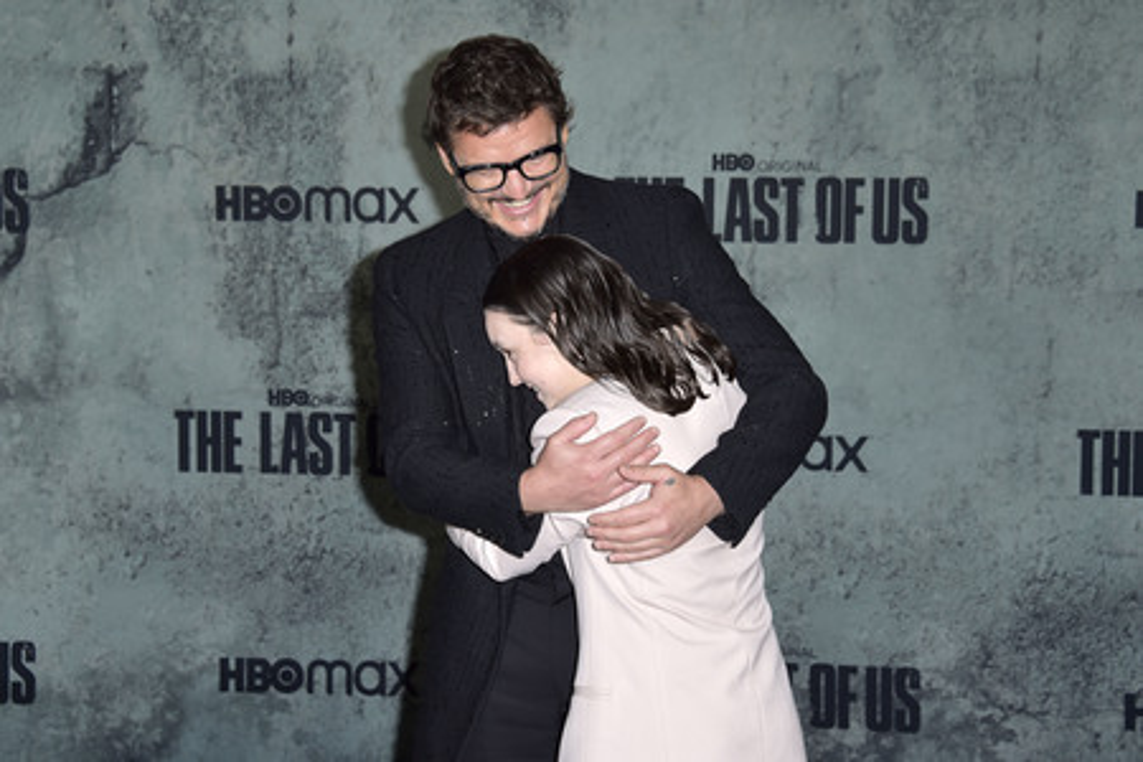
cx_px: 572
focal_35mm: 62
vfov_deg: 21.9
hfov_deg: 32.4
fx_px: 1968
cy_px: 381
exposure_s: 1/250
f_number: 6.3
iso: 640
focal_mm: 62
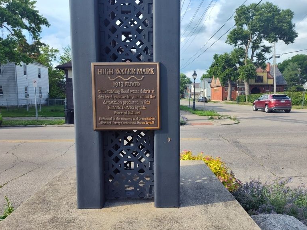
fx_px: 213
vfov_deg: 56.8
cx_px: 150
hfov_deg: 71.6
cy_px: 117
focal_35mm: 24
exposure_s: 1/940
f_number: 1.8
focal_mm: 5.56
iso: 100
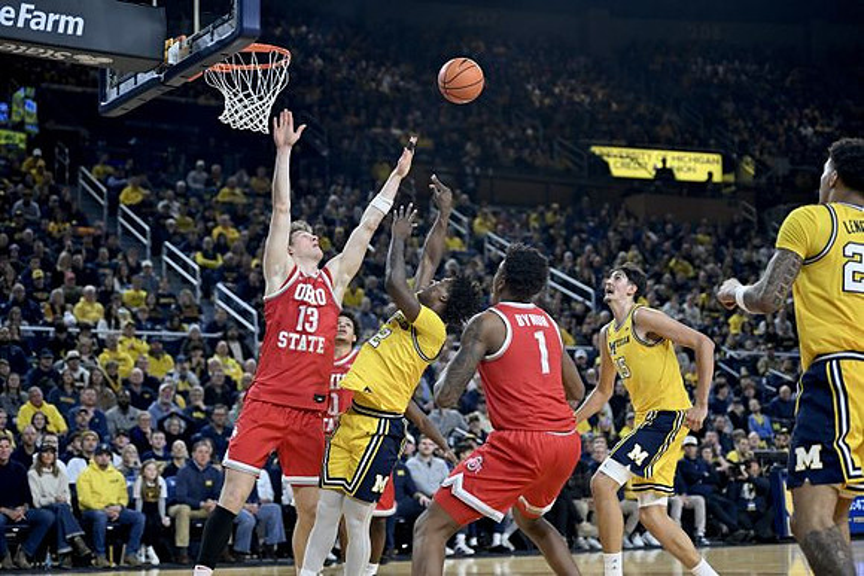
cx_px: 432
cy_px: 288
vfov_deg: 19.5
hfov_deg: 28.8
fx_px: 1680
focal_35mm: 70
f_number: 2.8
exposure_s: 1/1250
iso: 2500
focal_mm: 70
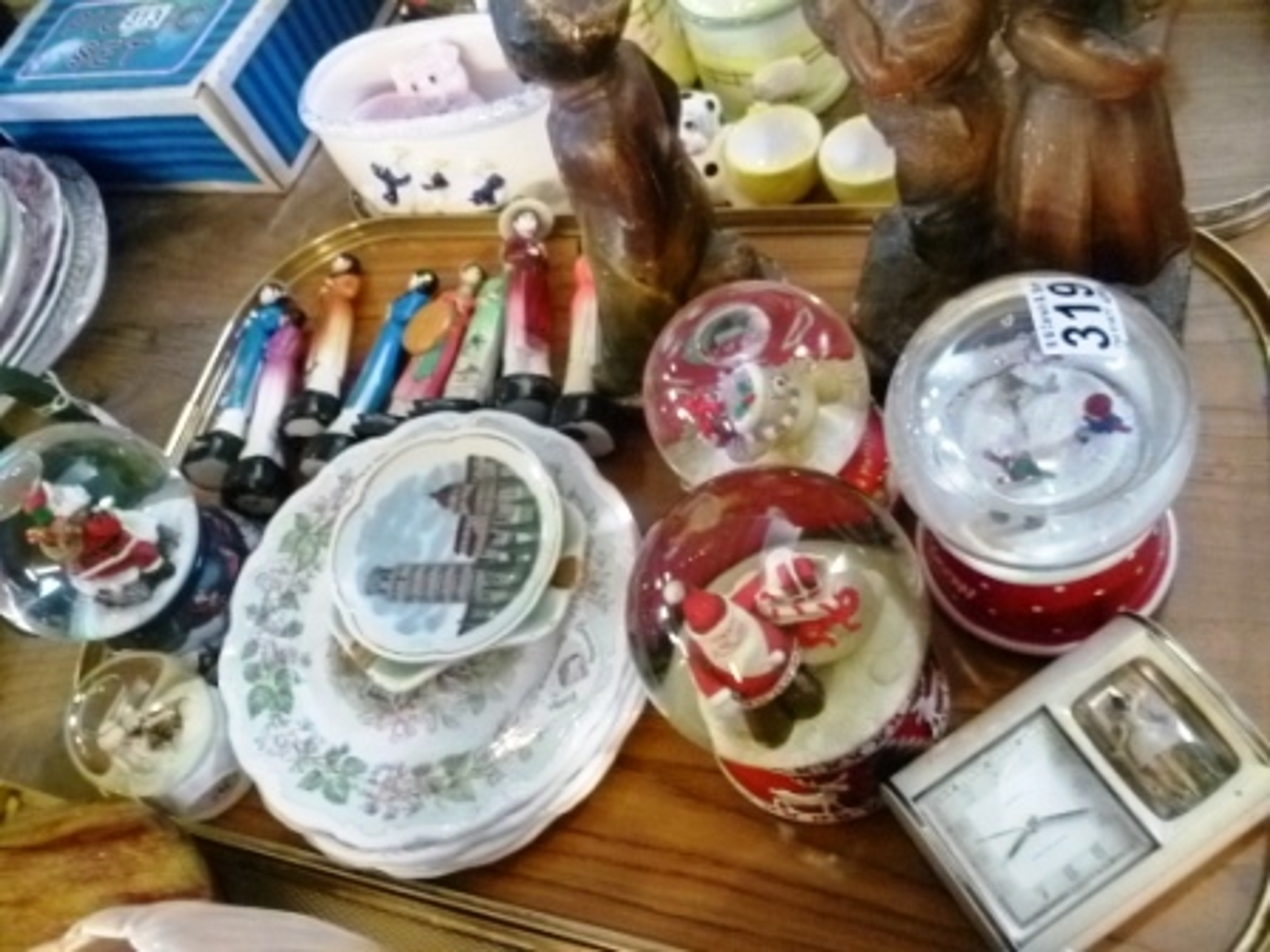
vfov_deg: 49.7
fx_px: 1027
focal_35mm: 28
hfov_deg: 63.4
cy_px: 476
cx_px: 635
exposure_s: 1/25
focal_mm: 5
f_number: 2.8
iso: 800
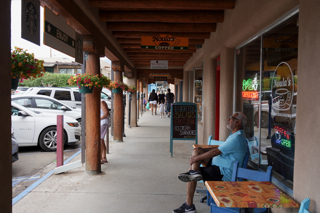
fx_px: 329
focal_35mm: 37
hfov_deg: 51.9
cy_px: 106
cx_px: 160
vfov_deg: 36.0
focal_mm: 37
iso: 200
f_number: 5.6
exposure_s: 1/100
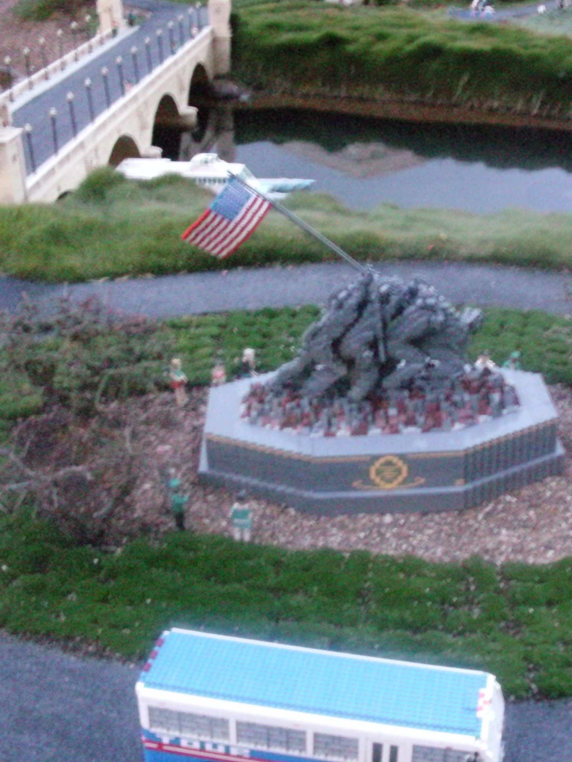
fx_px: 1123
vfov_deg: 37.5
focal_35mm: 51
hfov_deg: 28.2
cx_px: 417
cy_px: 379
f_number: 3.1
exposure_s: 1/4
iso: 1600
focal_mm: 6.3
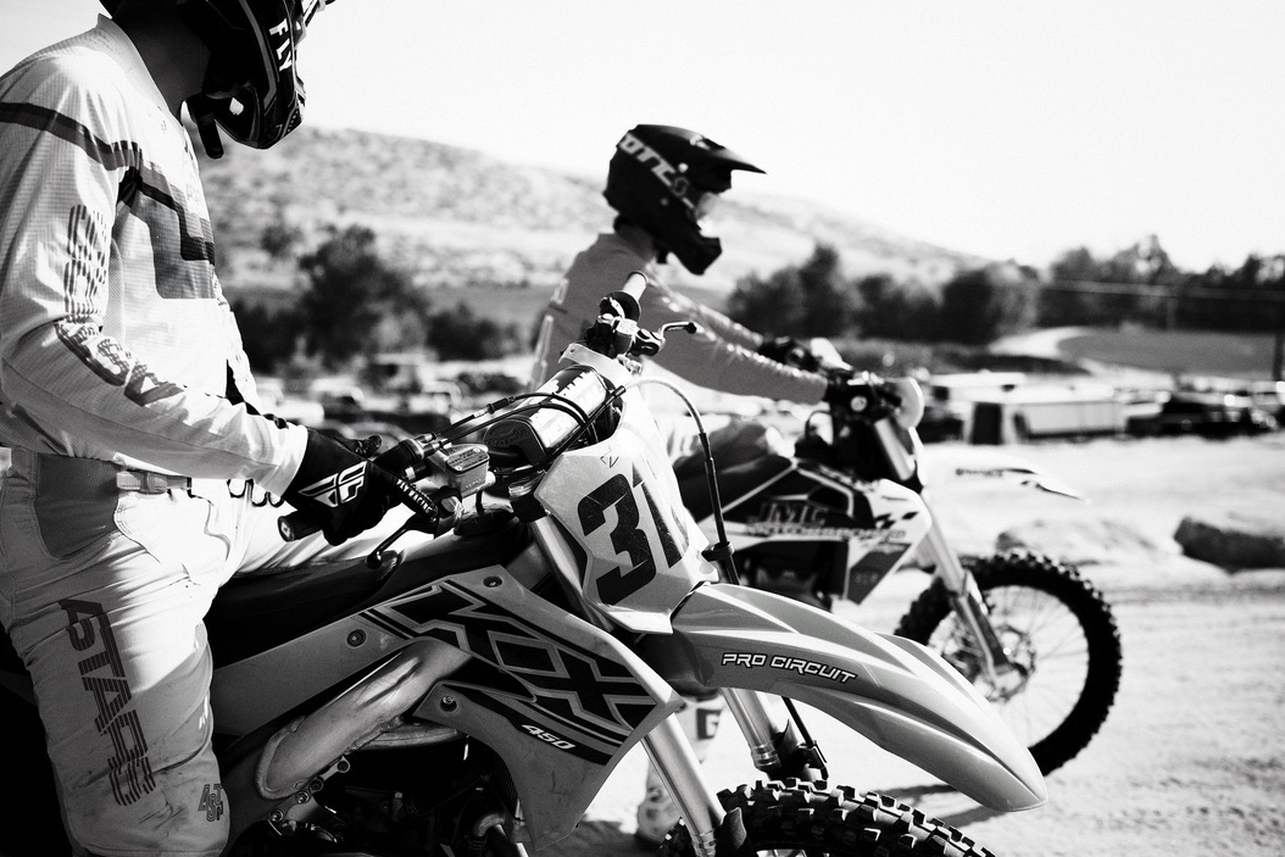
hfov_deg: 53.1
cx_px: 627
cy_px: 423
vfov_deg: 36.9
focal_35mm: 36
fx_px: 1285
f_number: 2.2
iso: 40
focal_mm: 35
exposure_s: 1/800
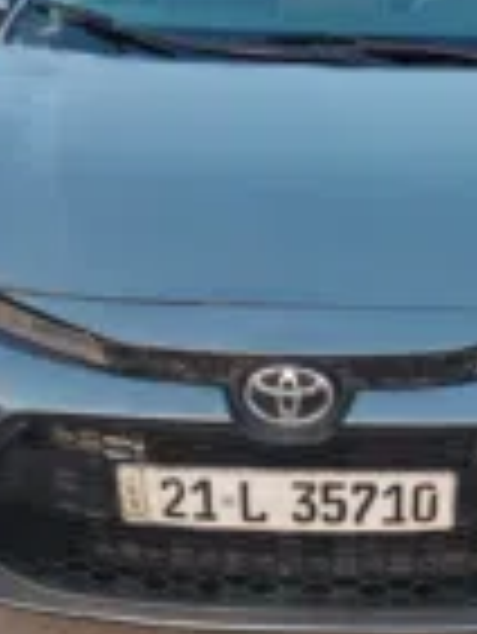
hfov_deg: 21.4
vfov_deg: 28.5
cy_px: 360
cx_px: 364
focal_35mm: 68
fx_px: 1247
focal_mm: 5.25
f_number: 1.75
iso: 156
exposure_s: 1/100
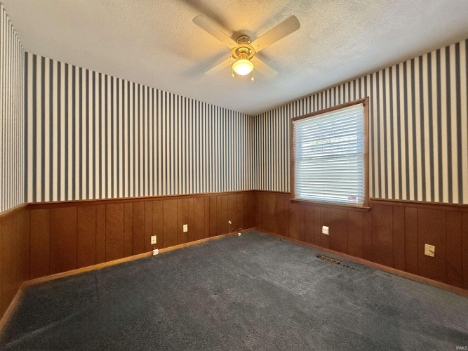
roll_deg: +0.4
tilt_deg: +0.0
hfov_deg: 102.1
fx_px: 189
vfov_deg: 85.7
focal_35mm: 14
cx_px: 234
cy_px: 176
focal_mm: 2.22
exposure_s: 1/120
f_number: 2.2
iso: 500
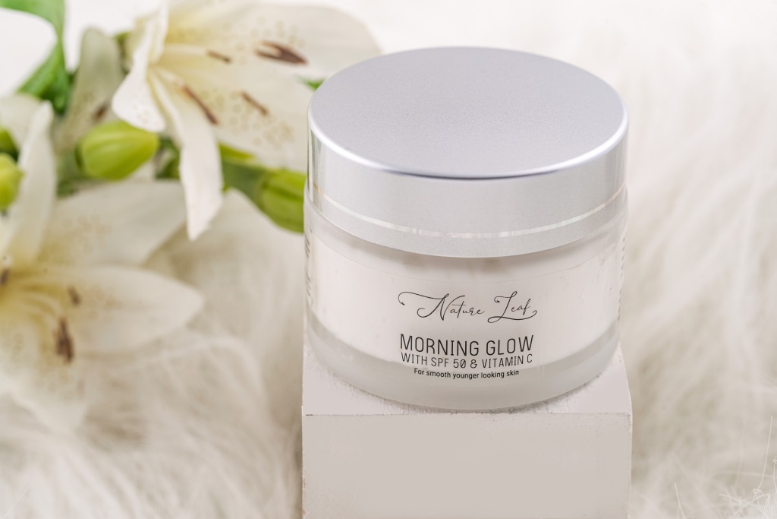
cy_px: 260
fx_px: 1943
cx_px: 388
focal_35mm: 90
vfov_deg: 15.2
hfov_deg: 22.6
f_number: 11
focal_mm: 90
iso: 160
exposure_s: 1/125
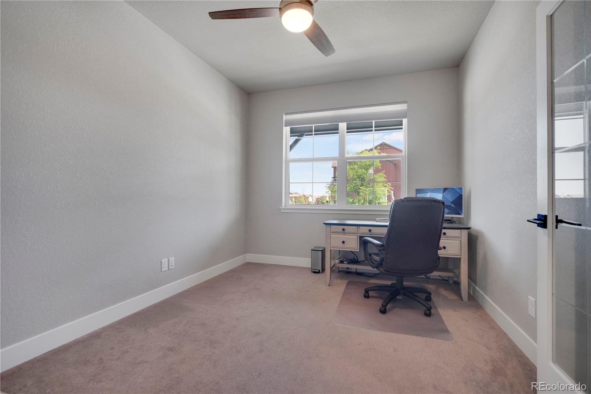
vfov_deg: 73.8
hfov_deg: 96.7
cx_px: 296
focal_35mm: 16
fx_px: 263
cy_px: 197
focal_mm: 16
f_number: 8
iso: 400
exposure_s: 1/50
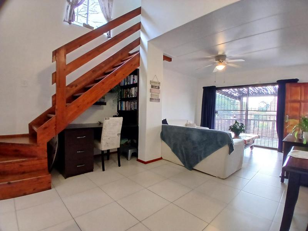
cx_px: 154
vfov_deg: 74.7
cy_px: 116
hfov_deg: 91.0
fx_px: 151
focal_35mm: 17
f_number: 2.2
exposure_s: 1/33.3
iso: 200
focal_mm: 1.4
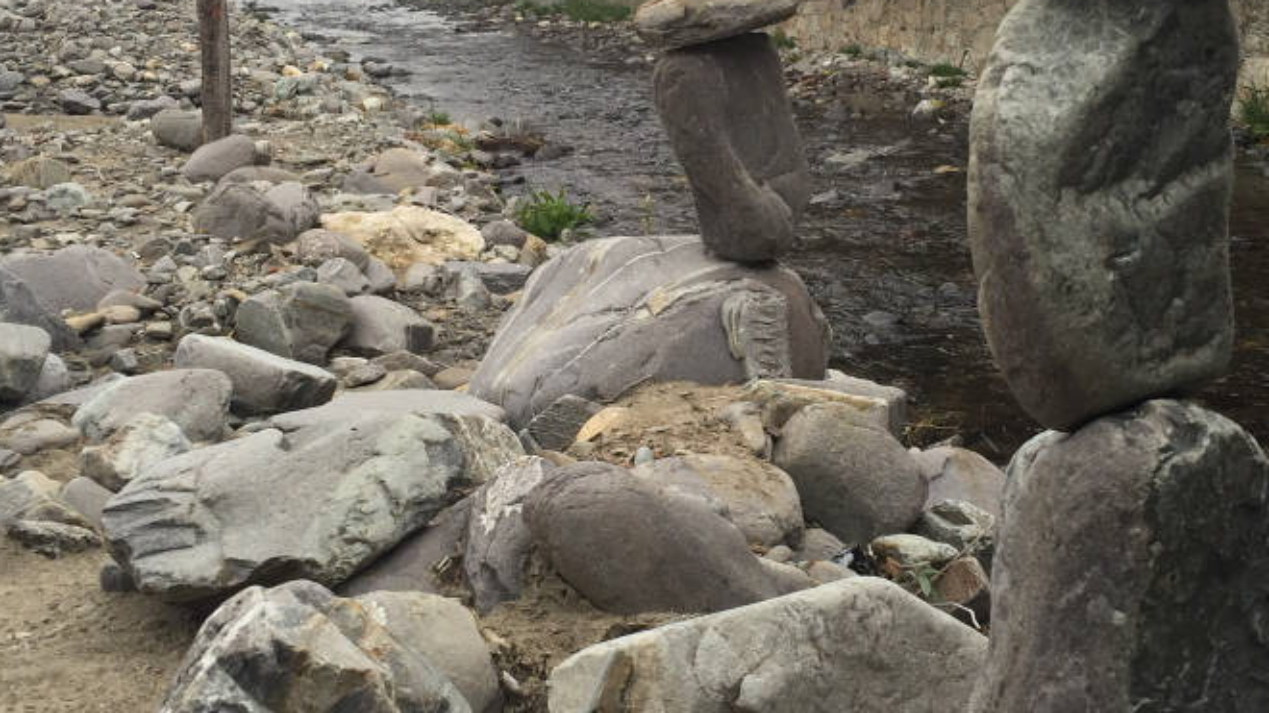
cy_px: 221
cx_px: 669
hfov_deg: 42.1
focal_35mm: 49
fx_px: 1649
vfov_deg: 24.3
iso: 50
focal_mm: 4.15
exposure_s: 1/100
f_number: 2.2
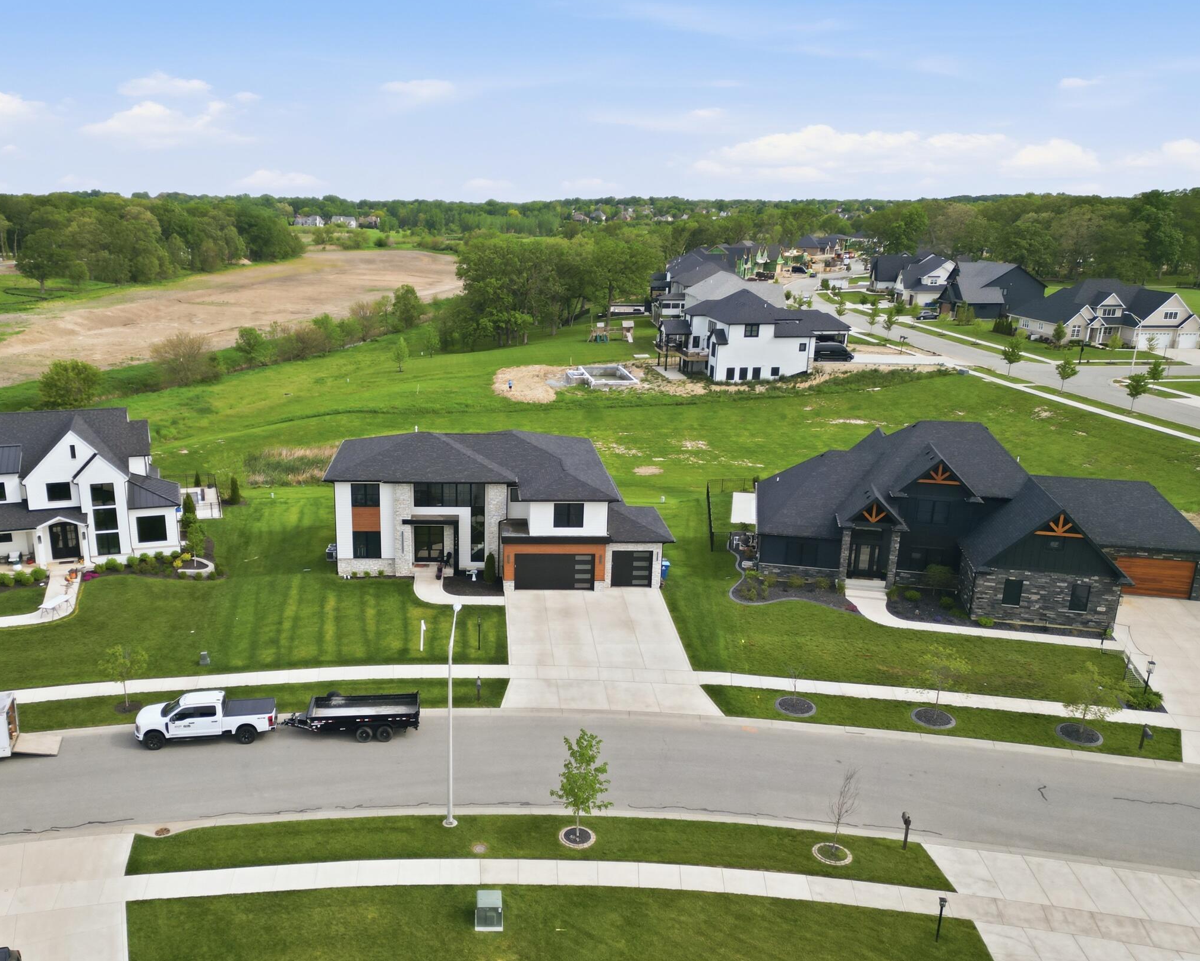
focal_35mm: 29
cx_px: 474
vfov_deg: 49.9
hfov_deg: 59.9
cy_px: 522
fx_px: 1030
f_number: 1.7
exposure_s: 1/3000
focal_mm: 6.7
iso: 130
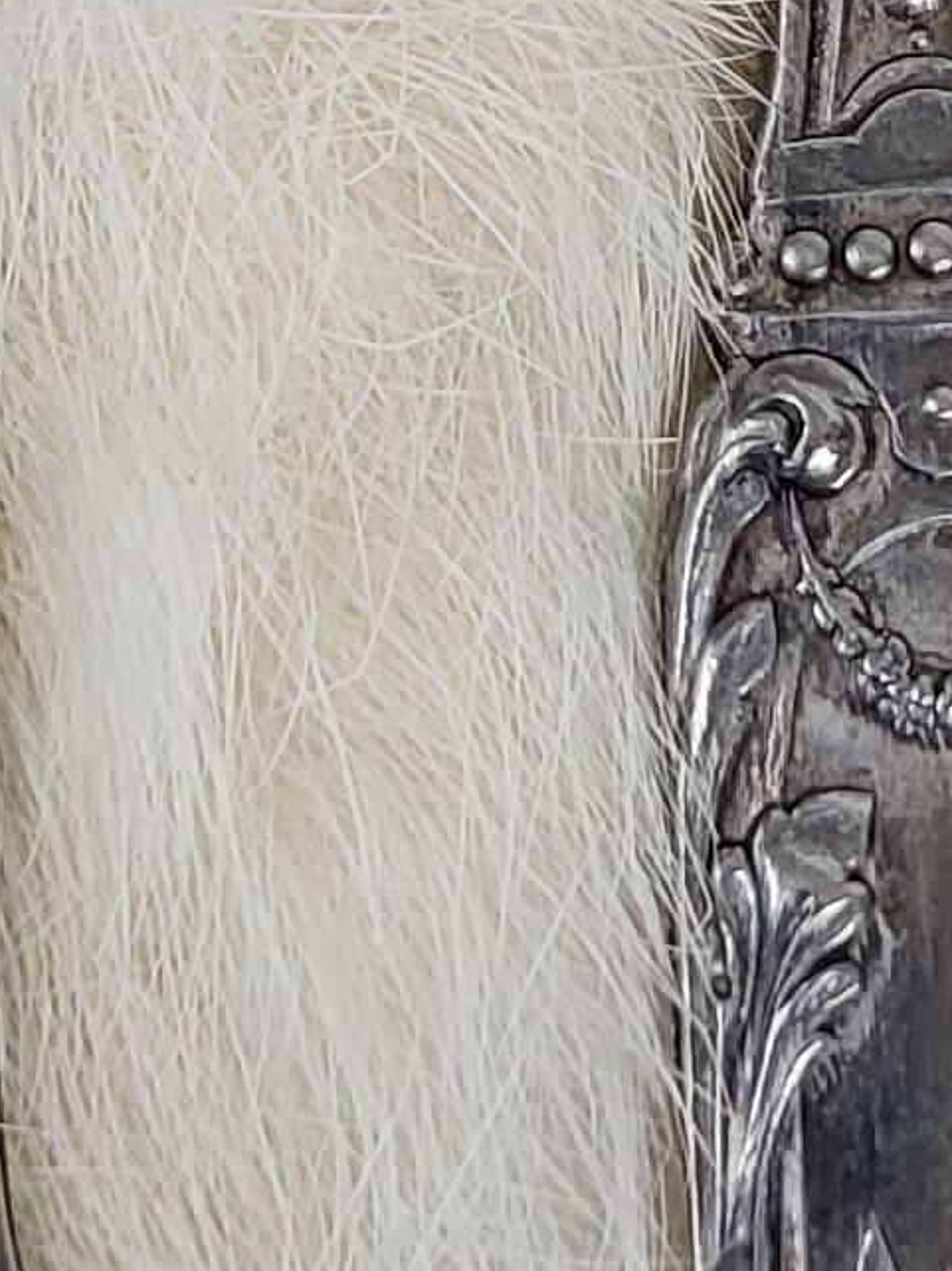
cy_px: -687
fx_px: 5944
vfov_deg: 11.6
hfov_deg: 9.2
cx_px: 550
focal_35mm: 162
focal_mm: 5.4
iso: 200
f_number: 1.8
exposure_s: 1/50
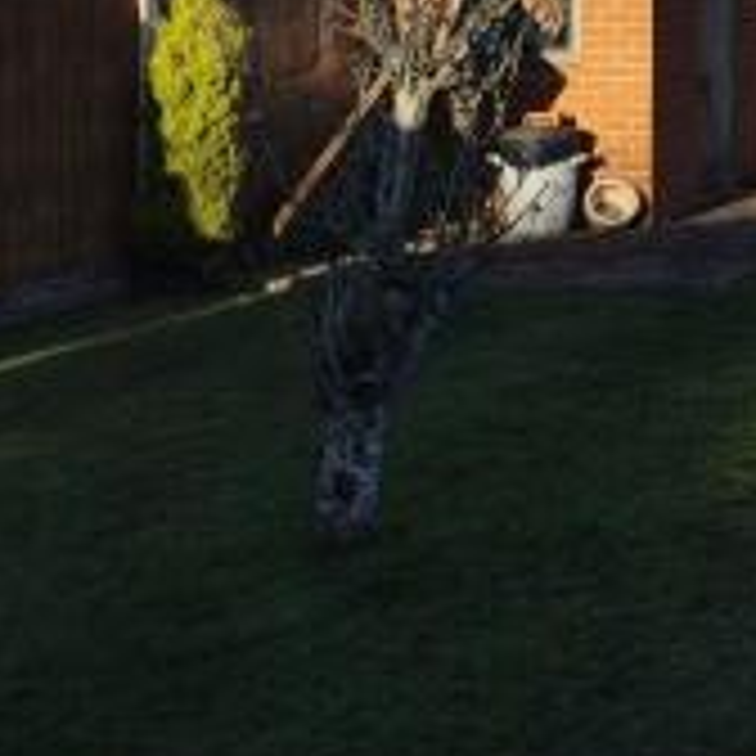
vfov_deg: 19.6
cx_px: 1298
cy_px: 2
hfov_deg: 17.1
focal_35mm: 86
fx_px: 2125
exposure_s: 1/3521
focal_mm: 5.58
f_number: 1.8
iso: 50
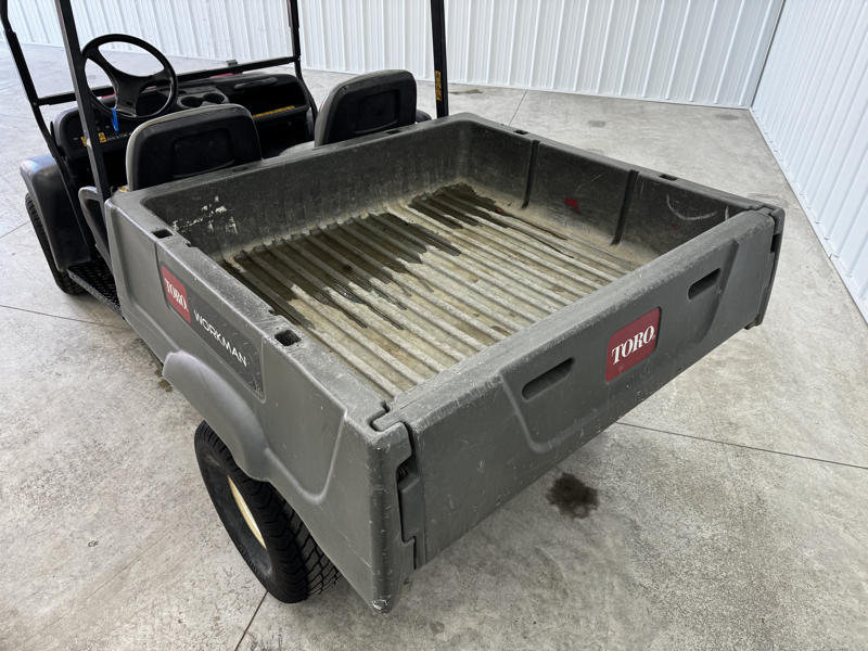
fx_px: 602
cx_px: 434
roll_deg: -1.3
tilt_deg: -36.5
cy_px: 326
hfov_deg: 71.6
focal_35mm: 24
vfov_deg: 56.8
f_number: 1.78
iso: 100
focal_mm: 6.76
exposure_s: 1/120
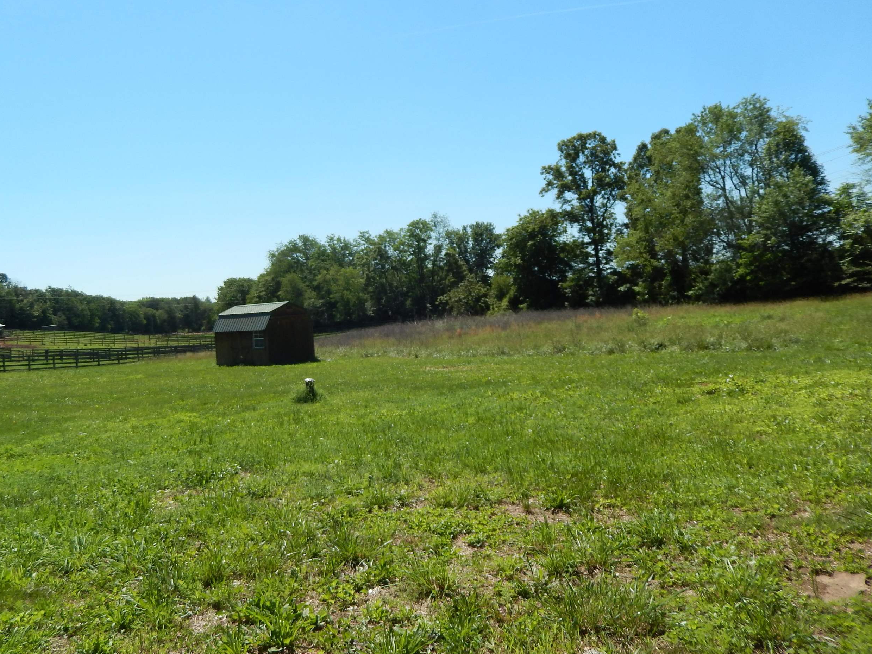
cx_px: 375
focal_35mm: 31
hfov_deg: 58.1
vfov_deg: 45.4
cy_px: 308
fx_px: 781
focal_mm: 4.5
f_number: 3.4
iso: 125
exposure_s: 1/1250
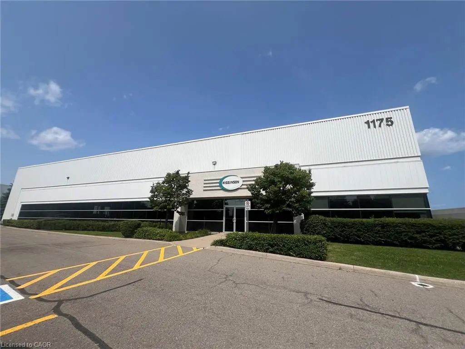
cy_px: 174
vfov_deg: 89.9
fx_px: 175
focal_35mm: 13
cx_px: 232
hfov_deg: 106.2
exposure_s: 1/3534
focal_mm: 1.57
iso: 32
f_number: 1.8
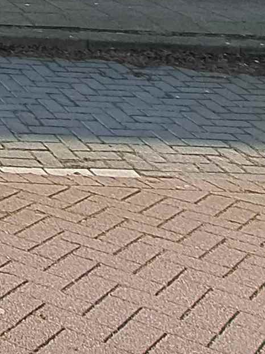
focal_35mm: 84
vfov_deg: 17.7
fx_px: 858
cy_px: -318
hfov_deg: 13.1
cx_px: -378
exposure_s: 1/932
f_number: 2.2
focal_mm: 1.74
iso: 50
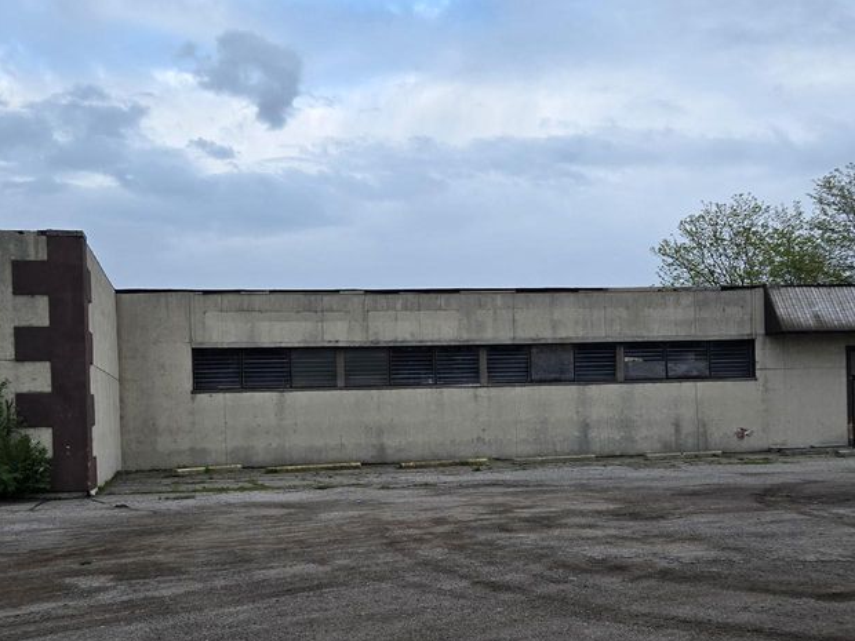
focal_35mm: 38
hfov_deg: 48.9
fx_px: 939
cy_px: 438
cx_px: 393
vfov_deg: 37.2
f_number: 1.8
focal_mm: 5.4
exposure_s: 1/756
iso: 80
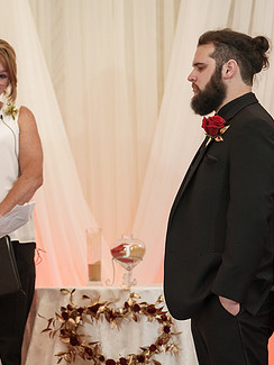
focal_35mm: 207
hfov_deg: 7.2
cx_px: 93
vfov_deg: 9.6
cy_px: 204
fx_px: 2183
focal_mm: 120
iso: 2000
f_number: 4
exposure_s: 1/100
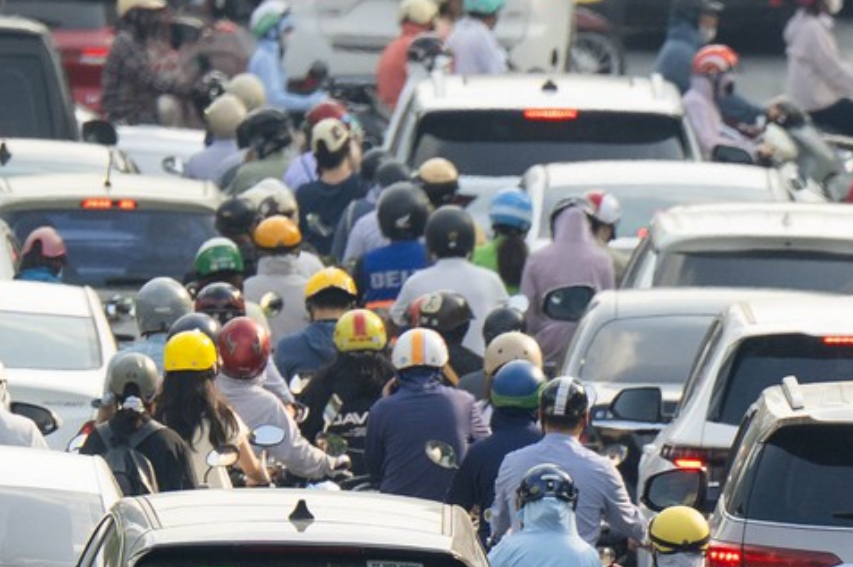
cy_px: 894
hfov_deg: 1.6
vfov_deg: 1.1
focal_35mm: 1259
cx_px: 1257
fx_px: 29800
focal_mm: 200
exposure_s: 1/1000
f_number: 2.8
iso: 100
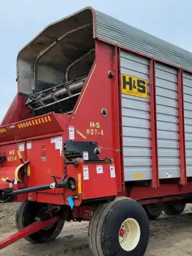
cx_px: 89
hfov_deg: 35.9
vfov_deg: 46.5
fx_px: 296
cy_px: 157
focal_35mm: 40
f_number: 1.8
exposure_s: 1/878
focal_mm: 6.7
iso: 16
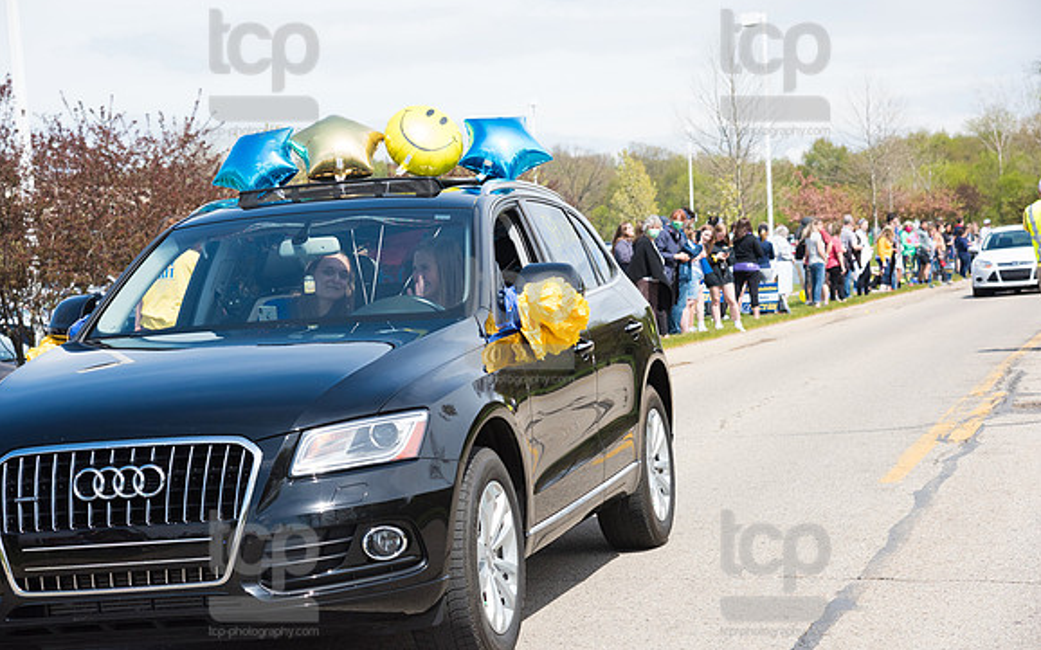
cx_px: 520
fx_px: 2468
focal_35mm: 87
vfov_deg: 15.0
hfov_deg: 23.8
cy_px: 321
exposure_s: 1/1600
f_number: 7.1
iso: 1000
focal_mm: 85
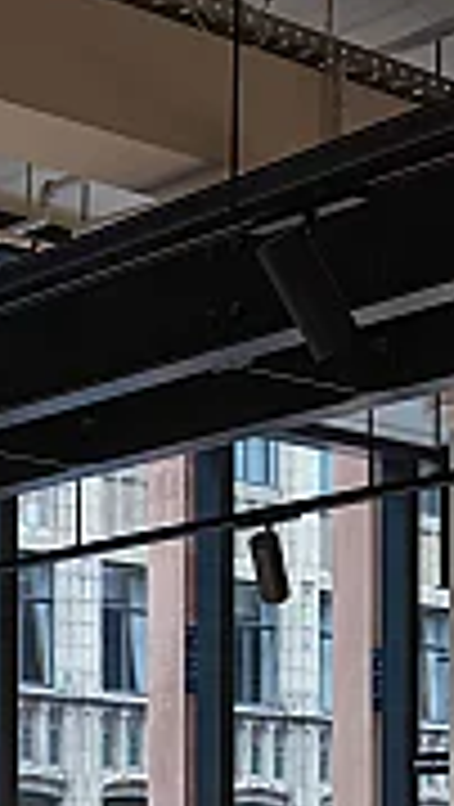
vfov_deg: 19.7
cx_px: 333
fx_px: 2221
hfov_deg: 11.6
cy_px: 862
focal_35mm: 104
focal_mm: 50.8
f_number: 13
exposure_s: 3.2
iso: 100
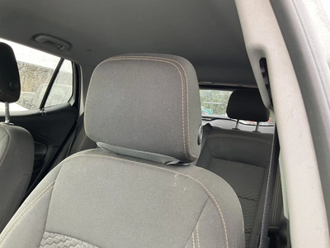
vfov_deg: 48.2
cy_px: 124
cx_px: 165
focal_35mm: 29
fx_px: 276
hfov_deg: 61.7
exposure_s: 1/85
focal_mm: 3
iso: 64
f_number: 1.8
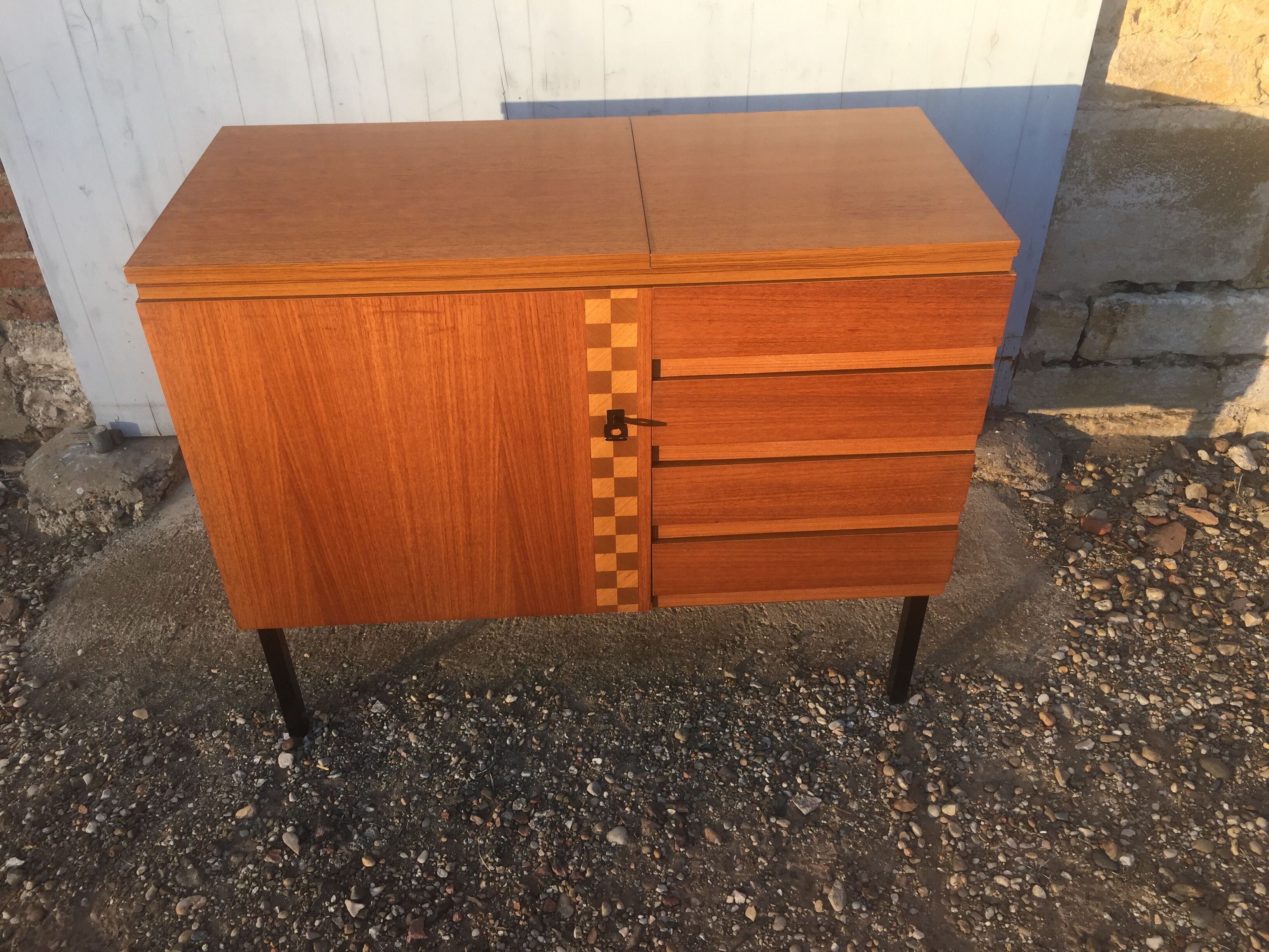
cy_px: 476
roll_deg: -1.1
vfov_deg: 48.2
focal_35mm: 29
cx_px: 634
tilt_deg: -35.5
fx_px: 1063
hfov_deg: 61.7
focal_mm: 4.15
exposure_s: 1/444
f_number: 2.2
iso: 32
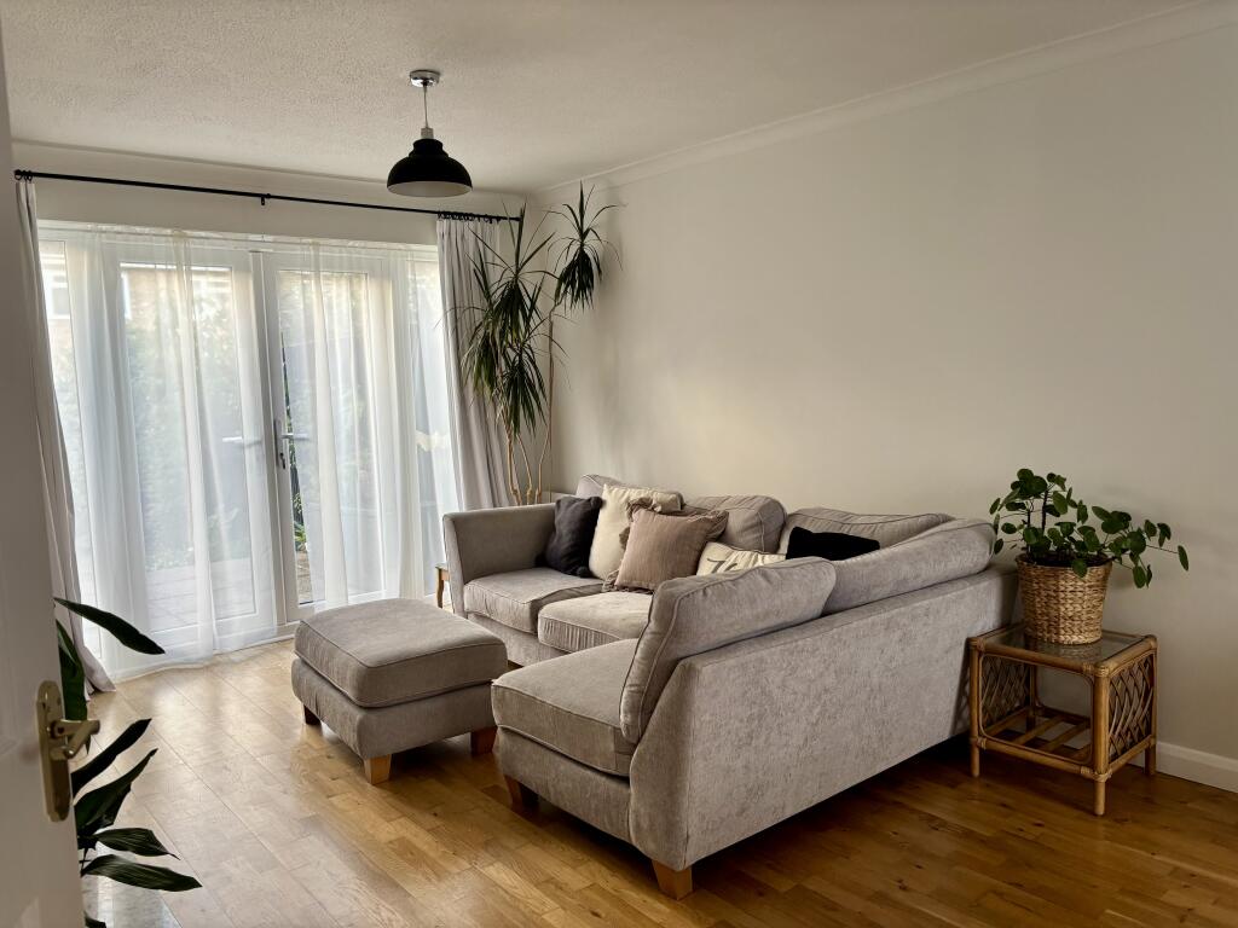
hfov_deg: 67.3
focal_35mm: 26
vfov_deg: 53.1
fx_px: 930
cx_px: 619
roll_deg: +1.6
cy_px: 464
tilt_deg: -5.6
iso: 100
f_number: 1.6
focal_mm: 5.96
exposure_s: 1/121
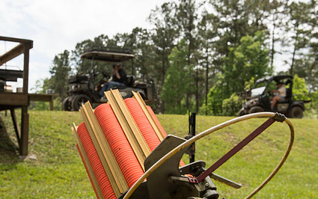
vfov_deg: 25.8
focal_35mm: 50
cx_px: 139
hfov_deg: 40.2
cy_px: 126
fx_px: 433
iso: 160
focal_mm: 36
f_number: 9
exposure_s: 1/250
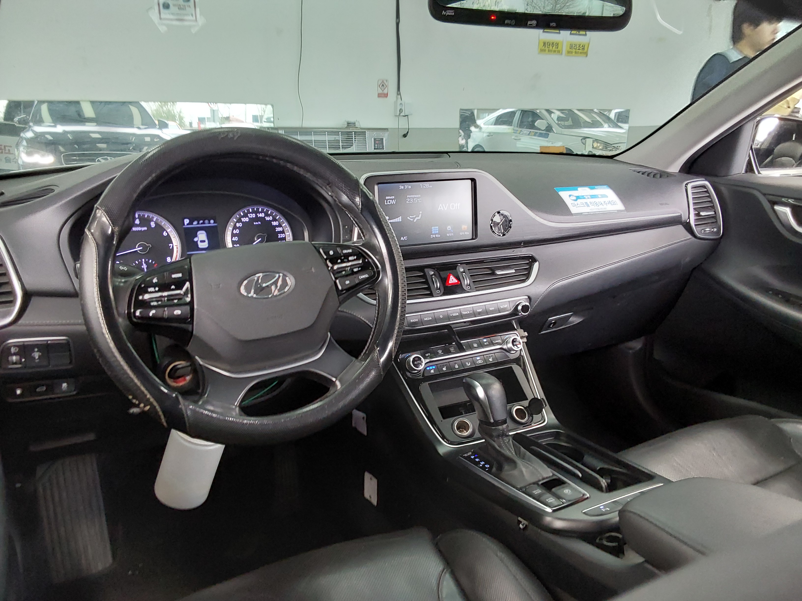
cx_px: 401
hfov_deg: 63.4
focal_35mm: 28
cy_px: 300
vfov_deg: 49.7
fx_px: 649
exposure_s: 1/60
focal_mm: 2.91
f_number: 1.9
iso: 250
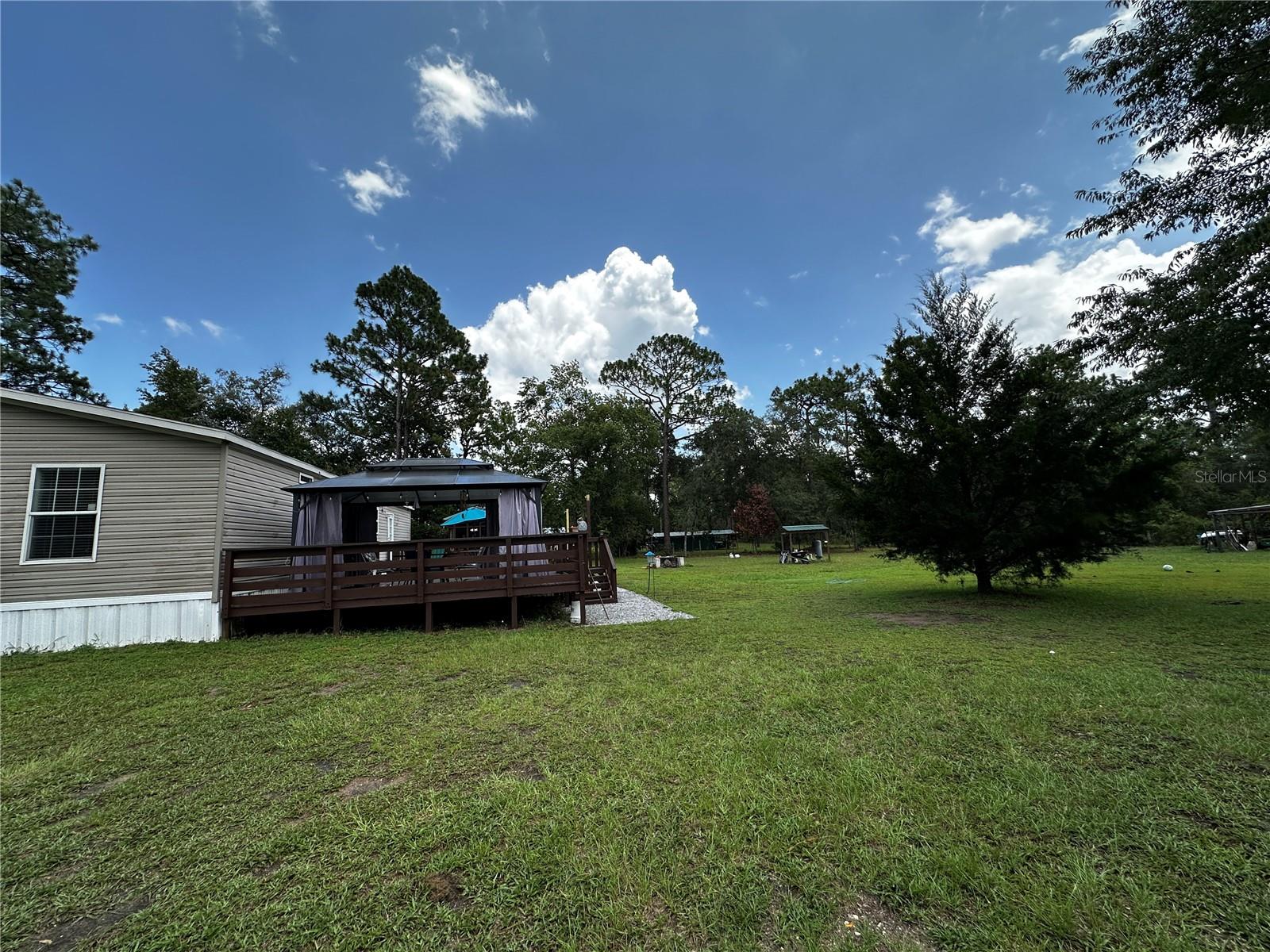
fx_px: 514
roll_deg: +2.9
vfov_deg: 85.7
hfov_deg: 102.1
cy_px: 476
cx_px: 635
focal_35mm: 14
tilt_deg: +7.0
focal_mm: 2.22
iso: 50
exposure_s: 1/1092
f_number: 2.2
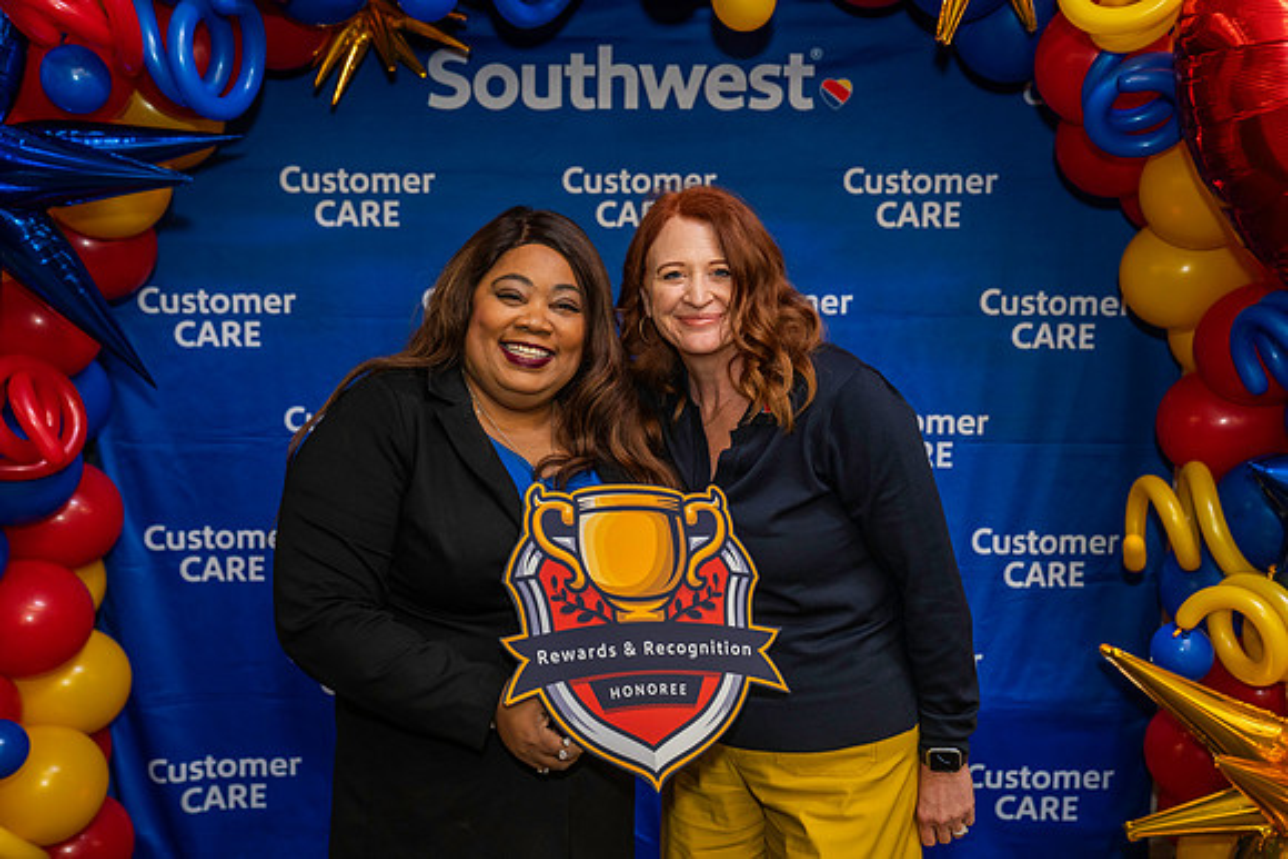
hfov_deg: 47.3
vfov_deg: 32.5
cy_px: 430
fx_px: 1472
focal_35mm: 41
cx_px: 644
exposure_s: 1/160
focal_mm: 40
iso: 1250
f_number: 4
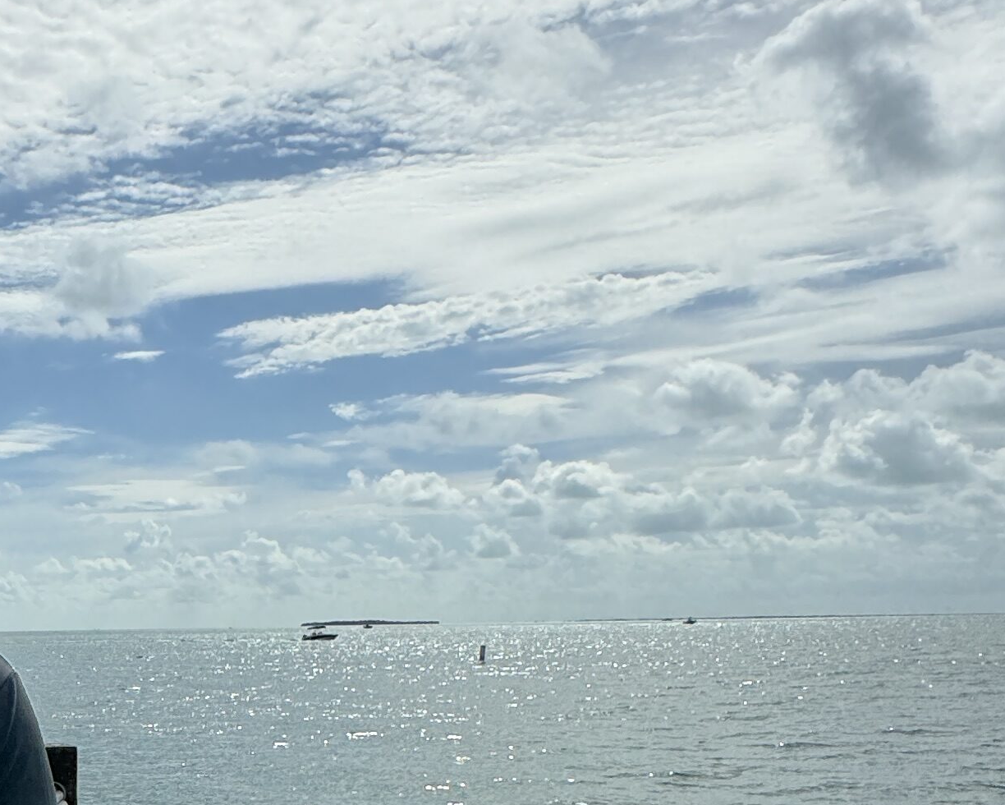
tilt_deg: -4.6
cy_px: 758
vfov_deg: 31.5
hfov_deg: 35.2
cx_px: -103
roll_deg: +1.3
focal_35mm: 45
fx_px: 1339
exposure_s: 1/4367
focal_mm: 2.22
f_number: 2.2
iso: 32
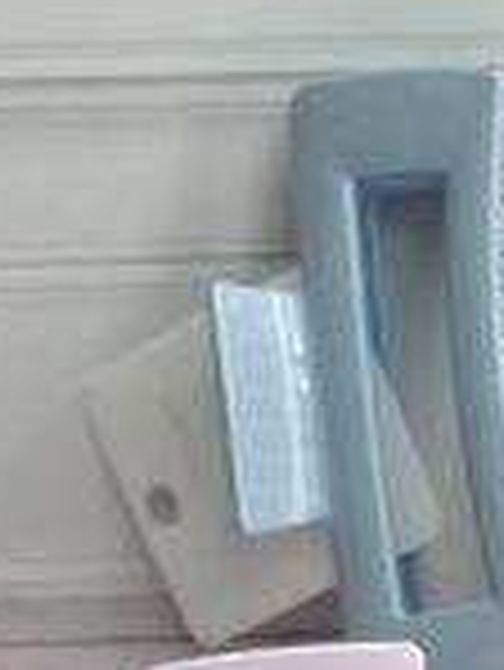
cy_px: 776
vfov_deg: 11.3
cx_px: 801
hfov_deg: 8.4
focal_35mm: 172
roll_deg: -1.1
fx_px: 3334
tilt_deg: -24.4
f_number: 1.78
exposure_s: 1/480
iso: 80
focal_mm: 6.86
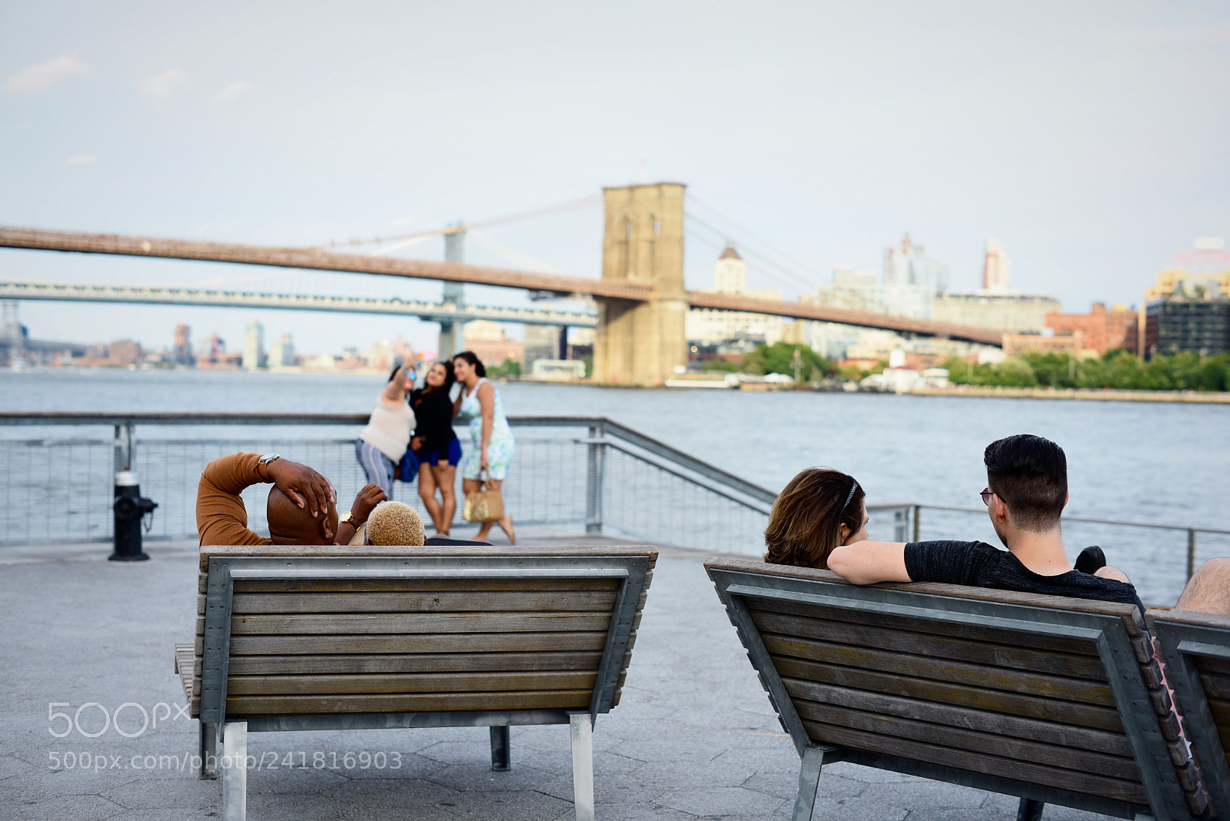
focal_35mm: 50
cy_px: 410
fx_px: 1709
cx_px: 615
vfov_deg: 27.0
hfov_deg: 39.6
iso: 125
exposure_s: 1/500
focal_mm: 50
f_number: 3.5
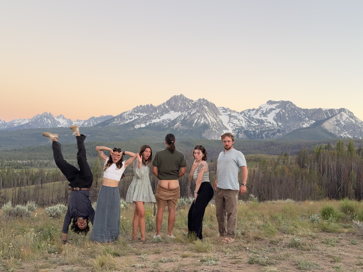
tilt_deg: +2.0
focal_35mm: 48
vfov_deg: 30.3
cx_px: 182
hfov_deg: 39.7
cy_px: 136
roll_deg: -3.2
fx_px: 503
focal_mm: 6.76
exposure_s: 1/70
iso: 100
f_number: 1.78
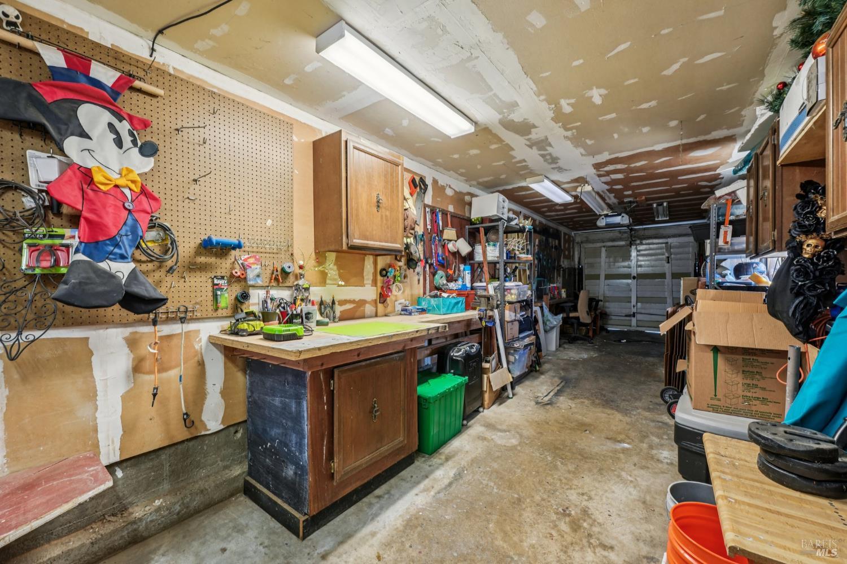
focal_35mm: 14
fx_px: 329
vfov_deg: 81.2
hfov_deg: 104.3
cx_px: 424
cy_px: 282
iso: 640
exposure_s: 1/20
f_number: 8
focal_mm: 14
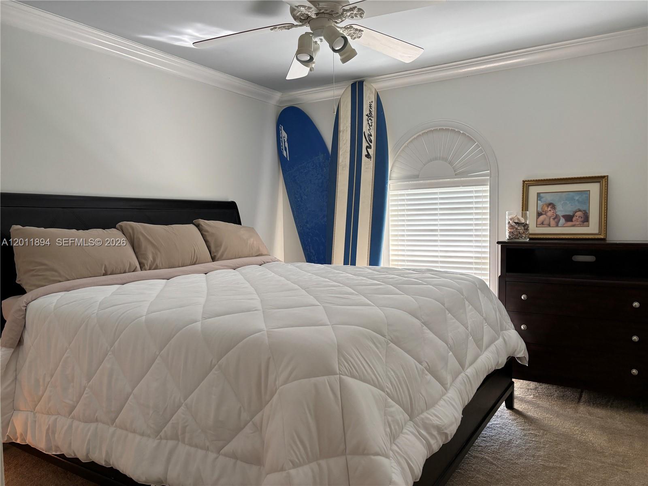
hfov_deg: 67.3
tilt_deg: -3.3
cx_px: 324
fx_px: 487
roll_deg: +0.4
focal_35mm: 26
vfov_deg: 53.1
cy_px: 243
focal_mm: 5.96
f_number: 1.6
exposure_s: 1/120
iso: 125
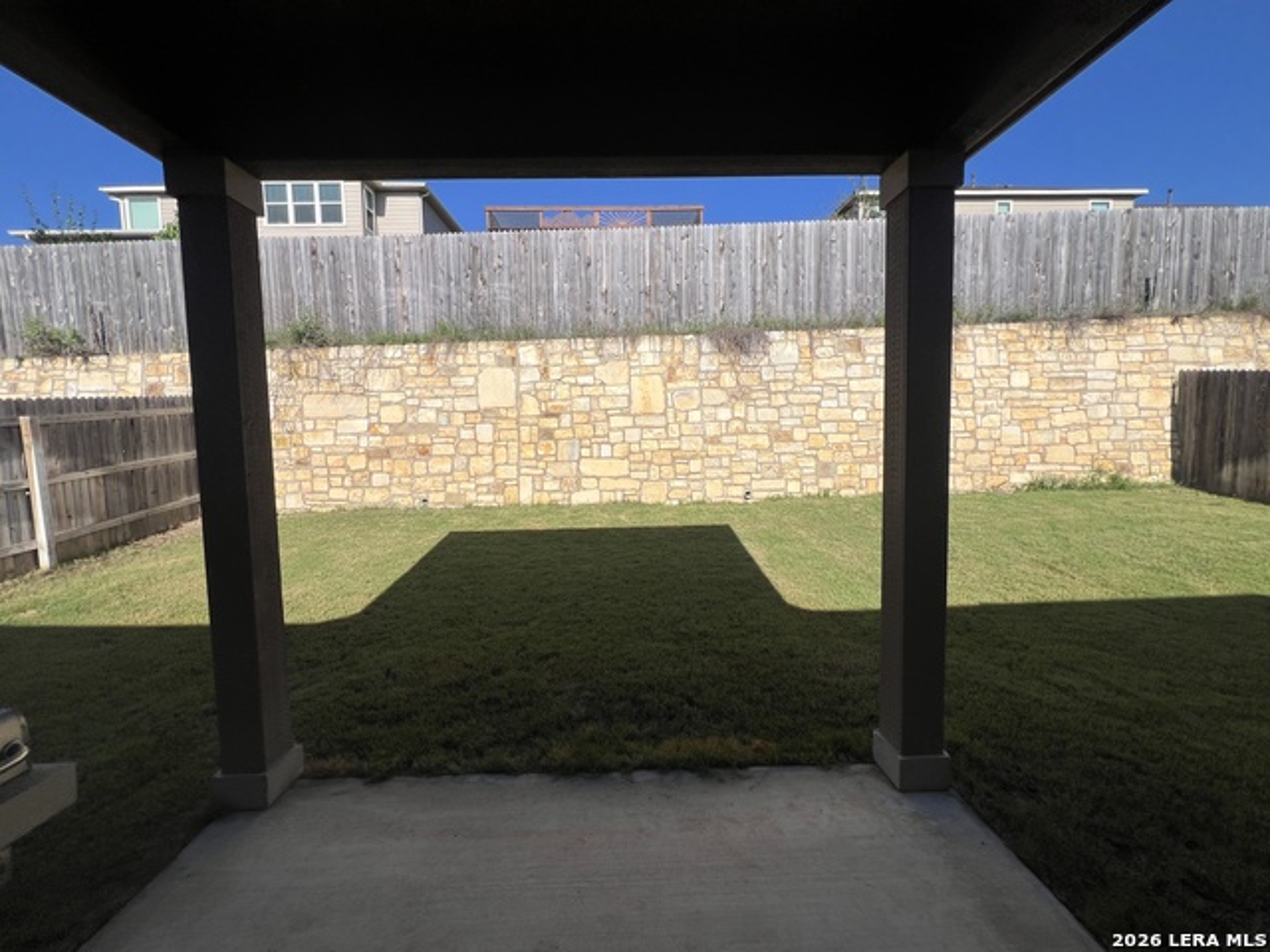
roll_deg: +0.7
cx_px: 635
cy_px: 476
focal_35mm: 13
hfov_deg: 106.2
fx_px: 477
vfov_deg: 89.9
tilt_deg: -3.8
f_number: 1.8
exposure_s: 1/2732
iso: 32
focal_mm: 1.57
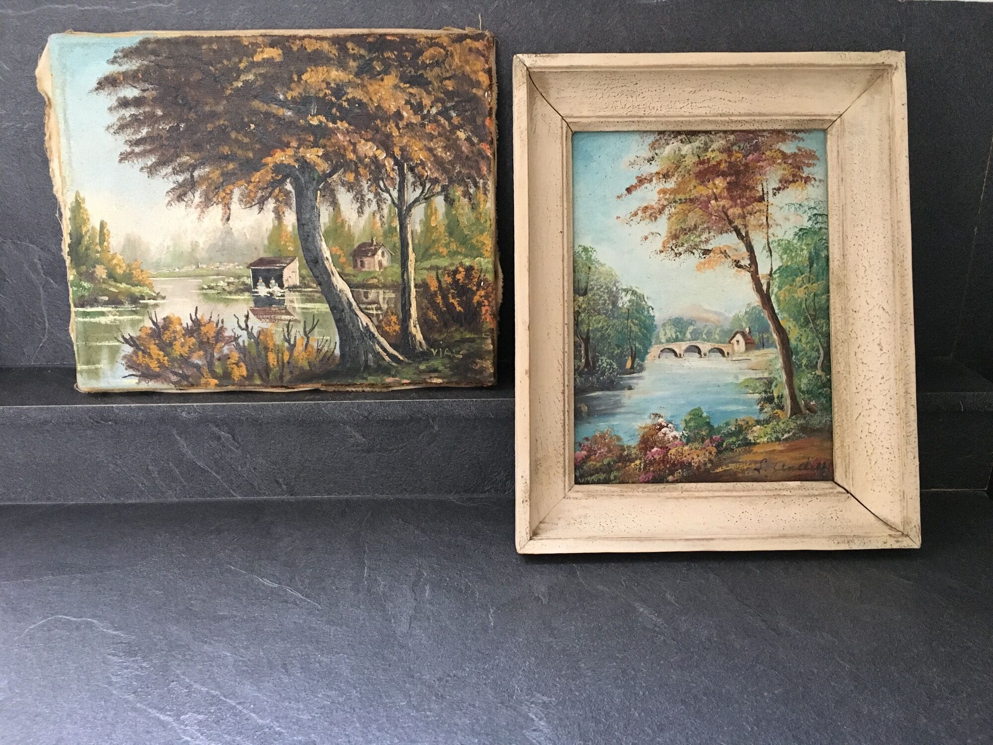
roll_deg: +0.3
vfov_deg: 48.2
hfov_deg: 61.7
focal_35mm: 29
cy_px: 372
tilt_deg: -20.4
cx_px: 496
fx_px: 832
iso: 250
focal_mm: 4.15
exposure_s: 1/17
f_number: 2.2
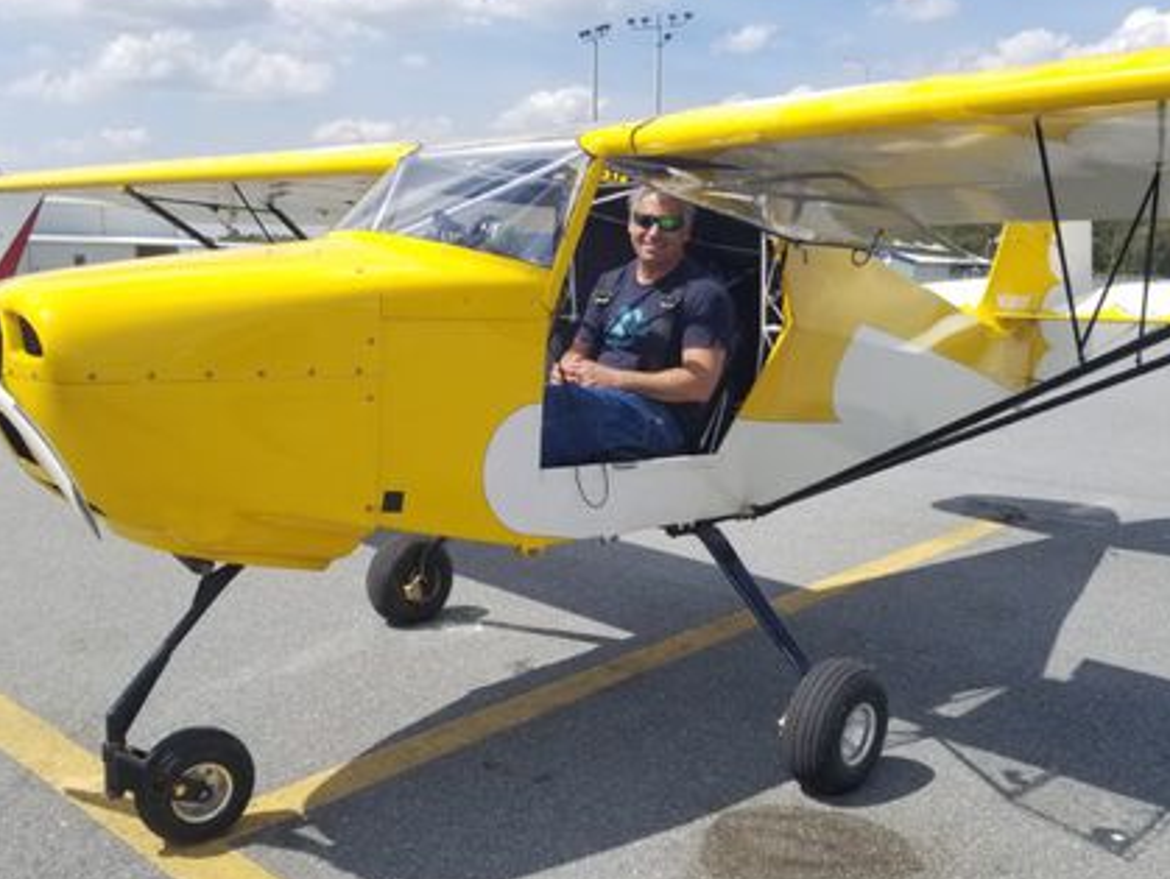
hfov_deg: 58.3
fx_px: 1049
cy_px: 437
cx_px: 558
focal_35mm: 31
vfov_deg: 45.5
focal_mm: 4.25
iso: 50
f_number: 1.7
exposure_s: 1/2368
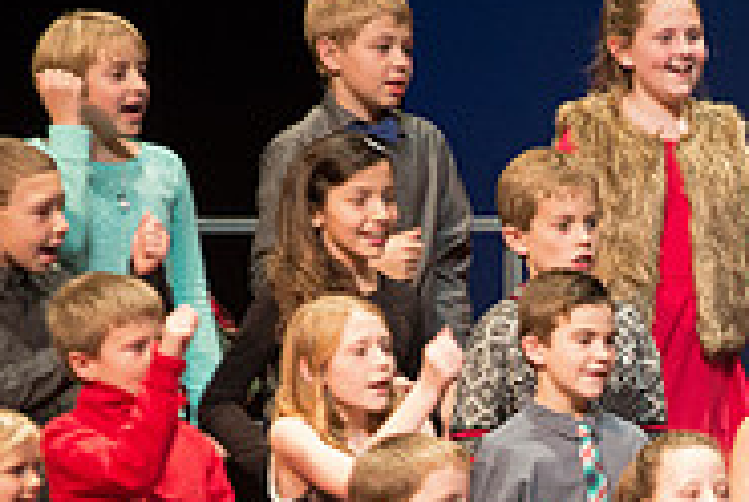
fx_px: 13045
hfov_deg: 3.3
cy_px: 662
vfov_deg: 2.2
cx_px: 806
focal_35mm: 626
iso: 2500
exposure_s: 1/200
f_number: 2.8
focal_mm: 200
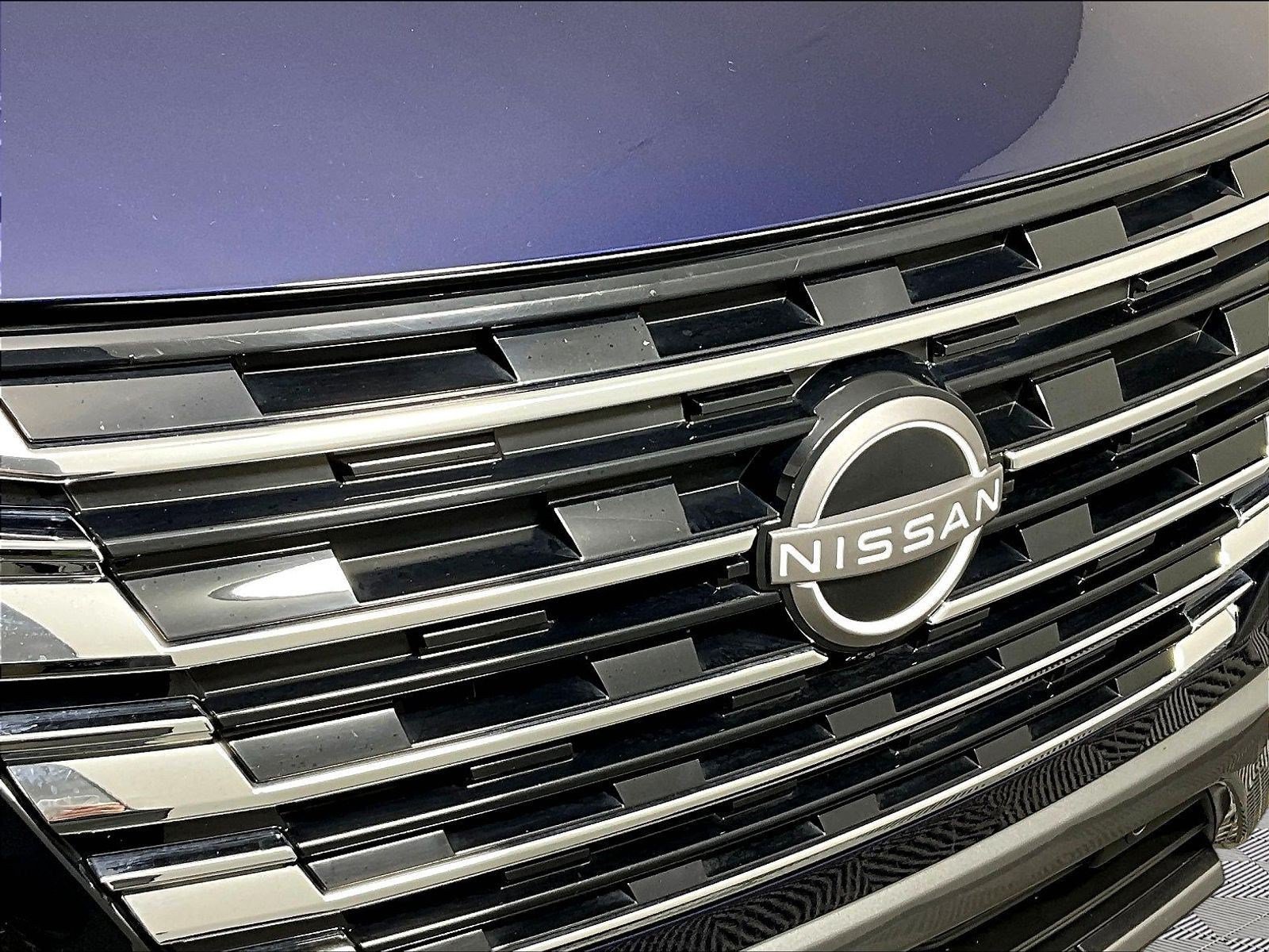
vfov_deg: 48.2
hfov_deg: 61.7
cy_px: 476
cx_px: 634
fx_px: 1063
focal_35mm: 29
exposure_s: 1/60
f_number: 1.8
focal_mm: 3
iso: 40
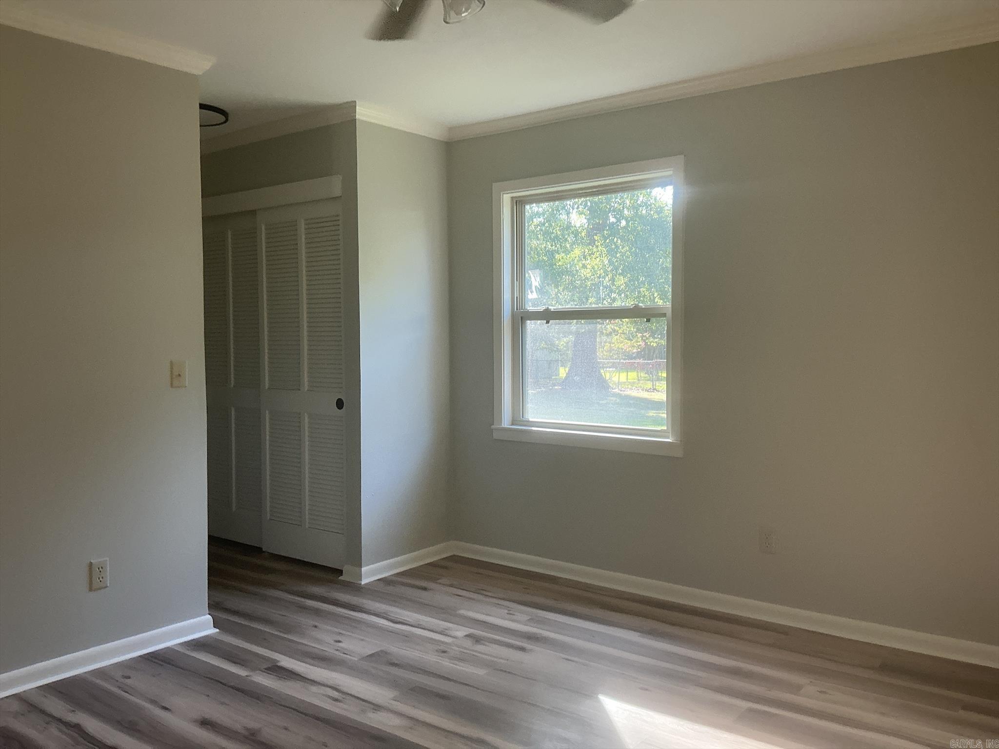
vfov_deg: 49.7
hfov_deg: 63.4
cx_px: 500
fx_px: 808
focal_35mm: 28
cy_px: 374
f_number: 1.8
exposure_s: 1/60
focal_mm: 3
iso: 80
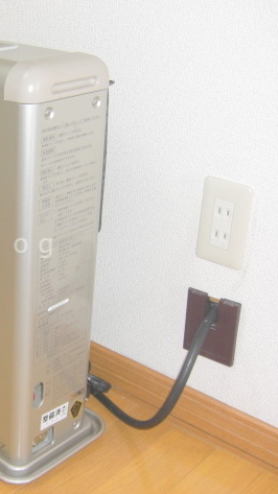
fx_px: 734
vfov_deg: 37.2
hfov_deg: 20.6
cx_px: -14
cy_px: 245
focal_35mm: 56
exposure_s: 1/60
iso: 100
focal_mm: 7.9
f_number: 2.8
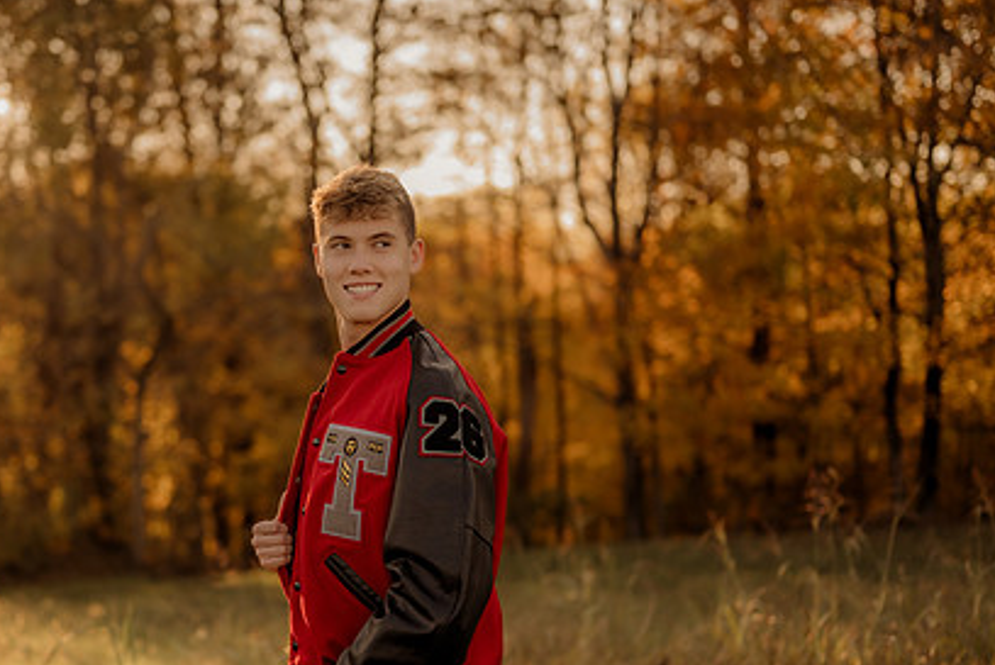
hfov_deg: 28.2
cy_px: 423
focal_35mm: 71
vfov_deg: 19.2
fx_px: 1964
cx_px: 302
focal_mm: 50
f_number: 1.8
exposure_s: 1/1000
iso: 250
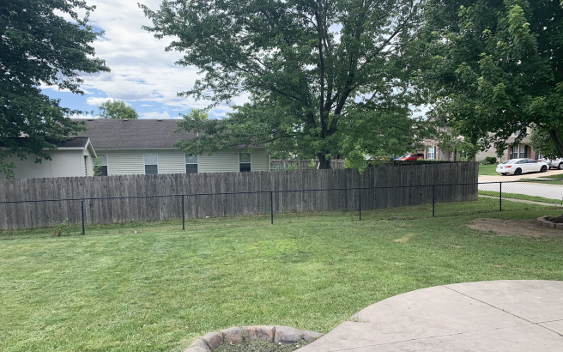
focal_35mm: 28
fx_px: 430
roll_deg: +0.9
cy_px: 208
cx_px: 285
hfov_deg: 66.5
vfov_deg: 44.4
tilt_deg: -6.7
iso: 25
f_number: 1.8
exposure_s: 1/822
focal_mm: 4.25
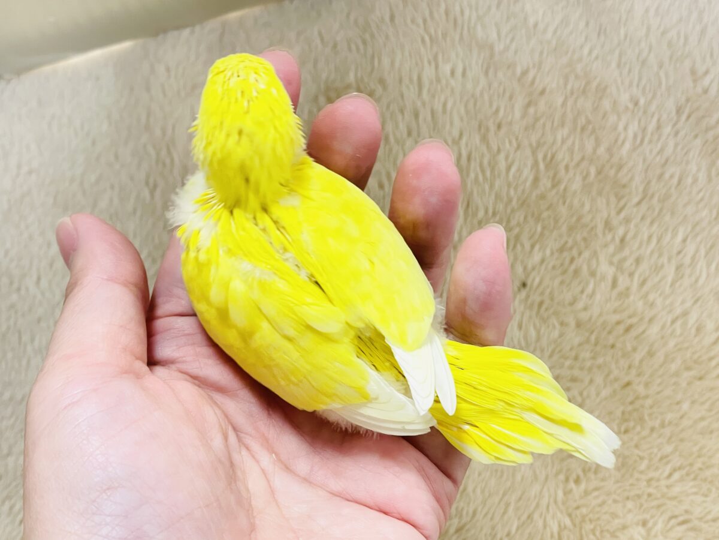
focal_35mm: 52
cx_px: 360
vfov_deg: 28.0
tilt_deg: -64.6
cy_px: 270
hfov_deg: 36.8
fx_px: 1080
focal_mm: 6
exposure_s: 1/99
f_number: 2
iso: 125
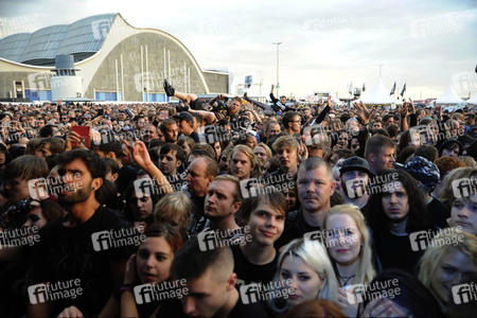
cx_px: 238
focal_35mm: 30
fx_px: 397
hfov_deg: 61.9
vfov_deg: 43.6
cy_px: 159
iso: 800
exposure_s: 1/200
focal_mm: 30
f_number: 3.2
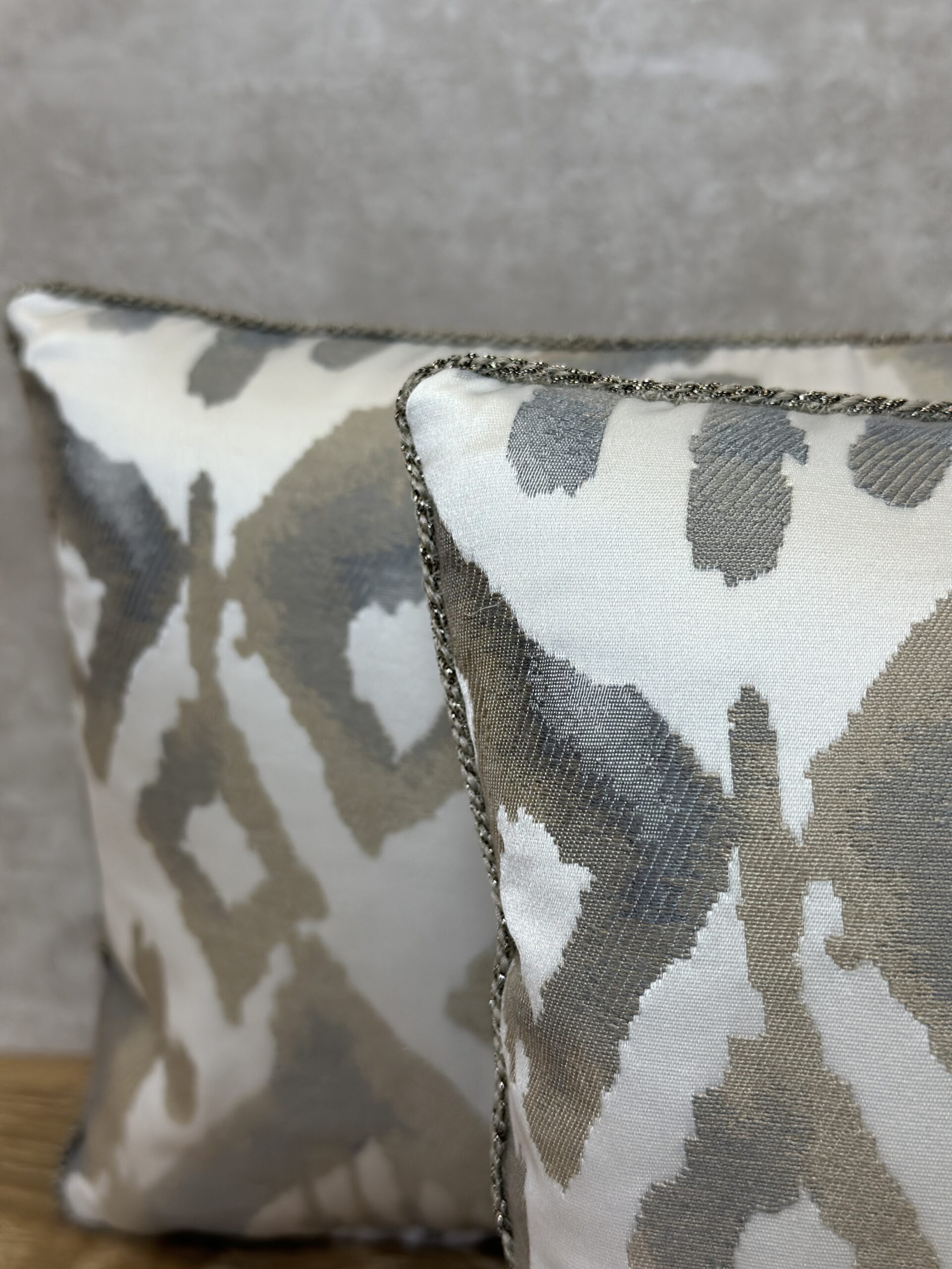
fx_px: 1760
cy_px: 634
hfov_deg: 30.3
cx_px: 476
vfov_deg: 39.7
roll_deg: +1.4
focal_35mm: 48
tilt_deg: -16.7
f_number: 1.78
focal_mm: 6.86
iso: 80
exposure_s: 1/487
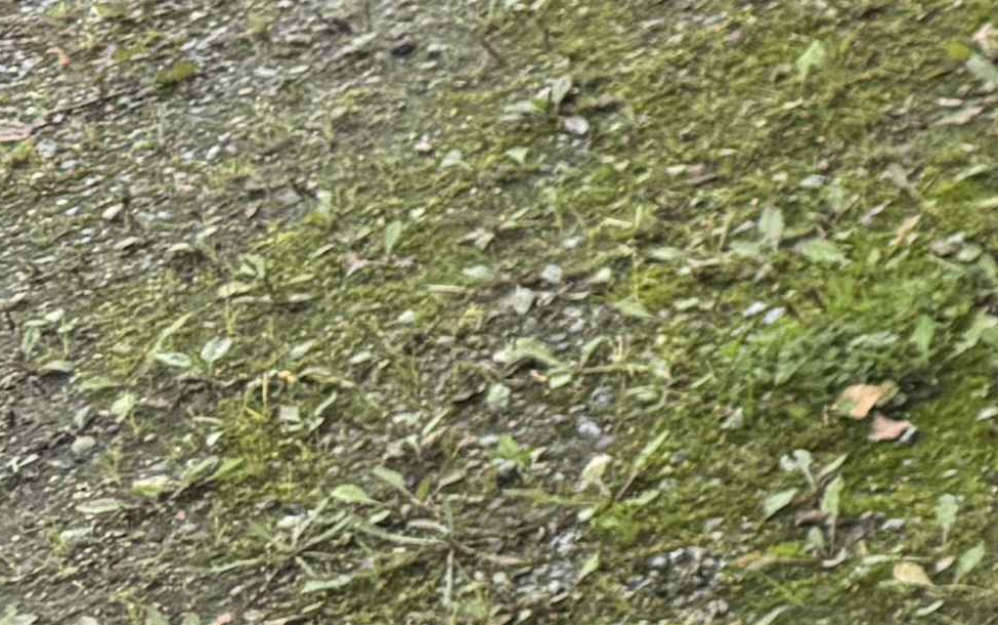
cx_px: 2851
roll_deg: +1.8
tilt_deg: -30.2
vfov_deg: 8.8
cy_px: 162
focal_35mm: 149
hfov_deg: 10.6
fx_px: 4054
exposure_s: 1/853
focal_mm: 6.76
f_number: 1.78
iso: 80
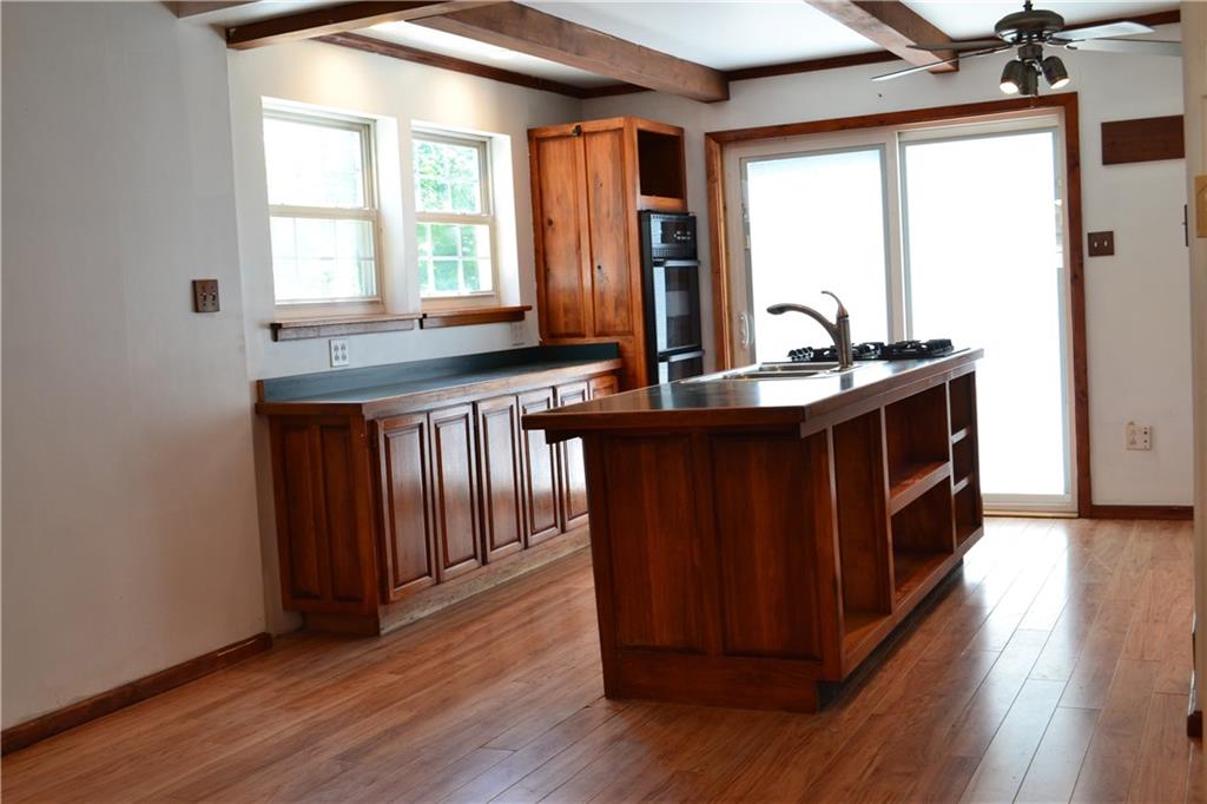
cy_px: 402
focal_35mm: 36
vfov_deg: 36.8
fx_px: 1207
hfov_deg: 53.1
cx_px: 604
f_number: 7.1
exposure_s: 1/25
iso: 400
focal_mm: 24
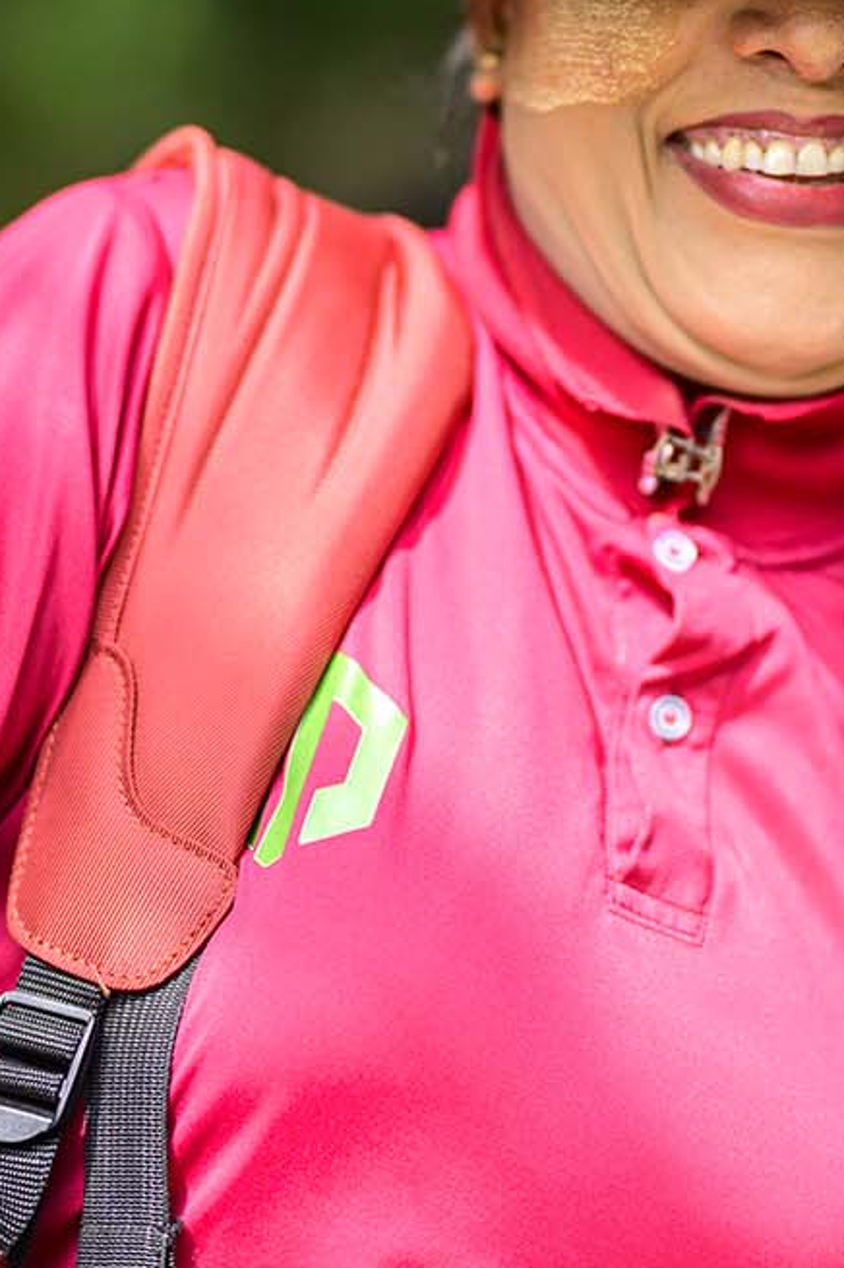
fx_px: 6583
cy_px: 354
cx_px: 641
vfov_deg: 11.0
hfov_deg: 7.3
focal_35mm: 187
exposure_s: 1/2000
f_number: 1.2
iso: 100
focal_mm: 85
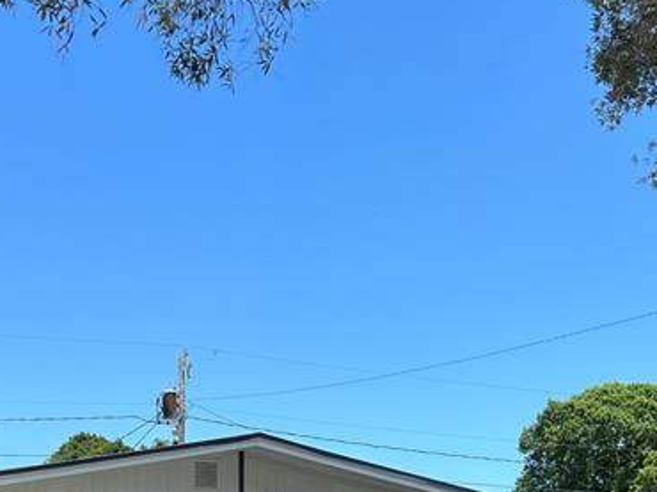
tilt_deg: +2.5
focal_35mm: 72
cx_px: 231
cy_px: 545
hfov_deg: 26.9
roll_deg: -0.1
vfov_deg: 19.5
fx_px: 1366
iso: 50
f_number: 1.5
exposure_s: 1/2571
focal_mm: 5.7
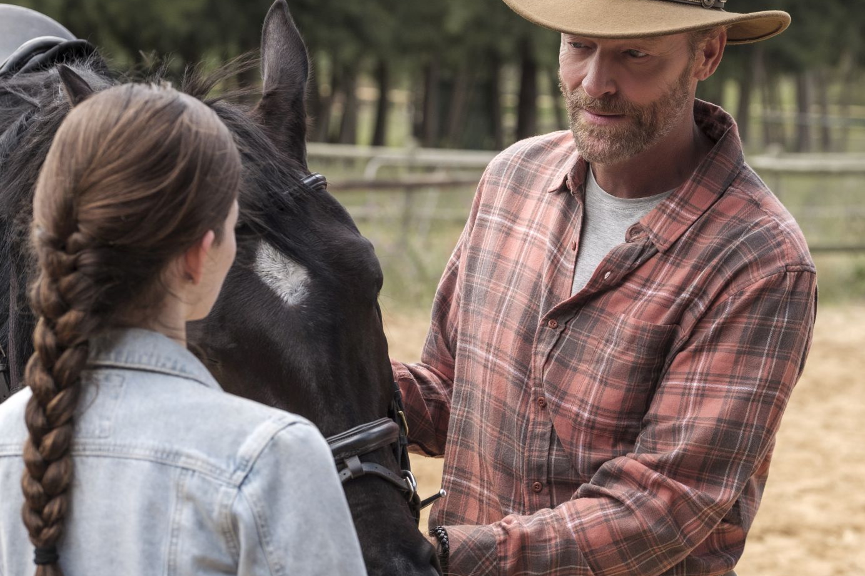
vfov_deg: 10.1
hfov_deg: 15.1
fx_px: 3268
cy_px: 294
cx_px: 438
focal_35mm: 136
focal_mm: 63.4
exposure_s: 1/640
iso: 400
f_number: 4
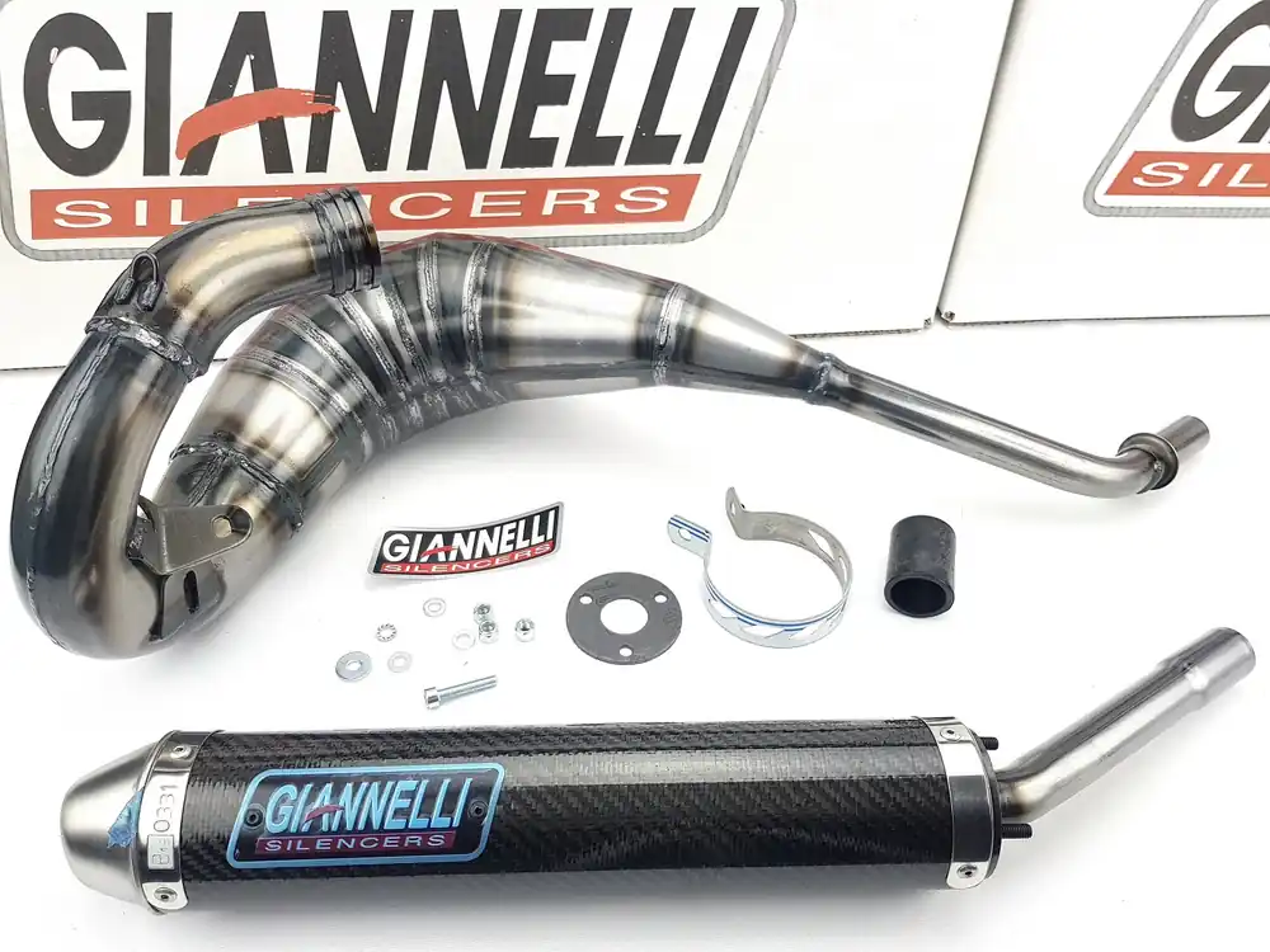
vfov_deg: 53.1
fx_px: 954
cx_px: 635
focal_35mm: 26
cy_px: 476
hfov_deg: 67.3
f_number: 1.7
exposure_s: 1/191
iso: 40
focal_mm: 4.2
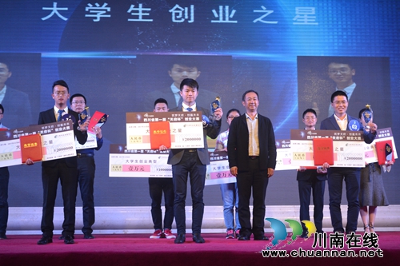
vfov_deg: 23.8
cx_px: 200
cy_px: 133
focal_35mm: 57
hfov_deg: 35.1
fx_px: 633
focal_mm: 38
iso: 800
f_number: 5
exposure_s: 1/100
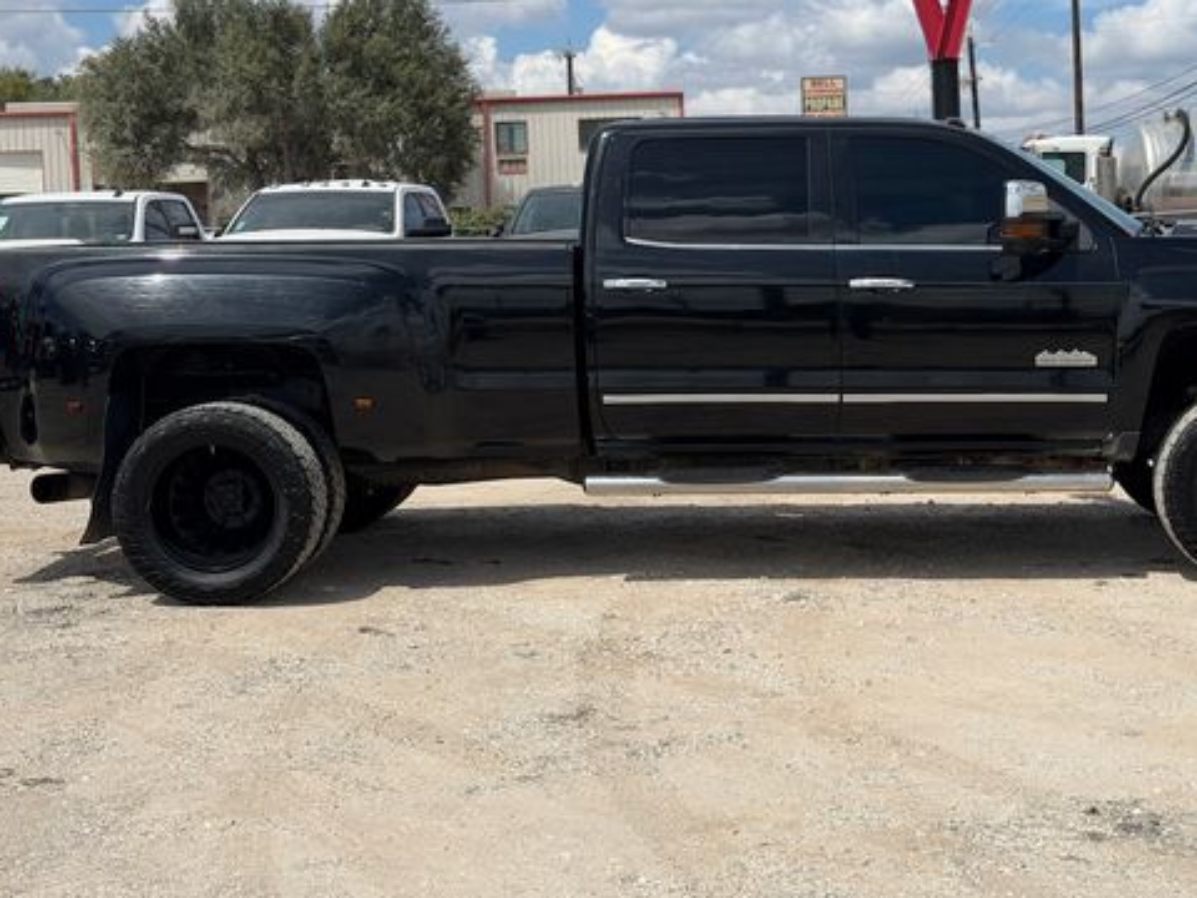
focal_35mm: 64
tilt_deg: -1.4
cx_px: 743
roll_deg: +2.4
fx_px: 2213
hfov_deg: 30.2
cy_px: 317
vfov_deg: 22.9
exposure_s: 1/9901
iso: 100
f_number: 1.78
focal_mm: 6.76
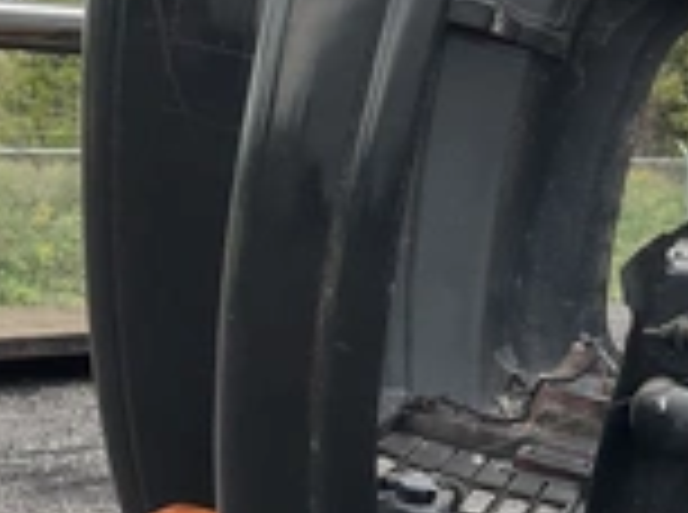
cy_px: 171
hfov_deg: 23.8
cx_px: 791
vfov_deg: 19.2
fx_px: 1507
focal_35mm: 76
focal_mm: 3
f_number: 1.8
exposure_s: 1/978
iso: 25
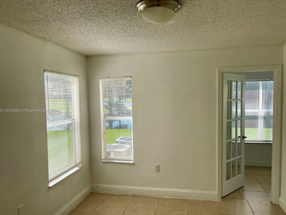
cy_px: 111
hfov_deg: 67.3
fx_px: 215
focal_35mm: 26
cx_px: 147
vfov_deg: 53.0
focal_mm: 5.1
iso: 32
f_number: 1.6
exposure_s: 1/1238
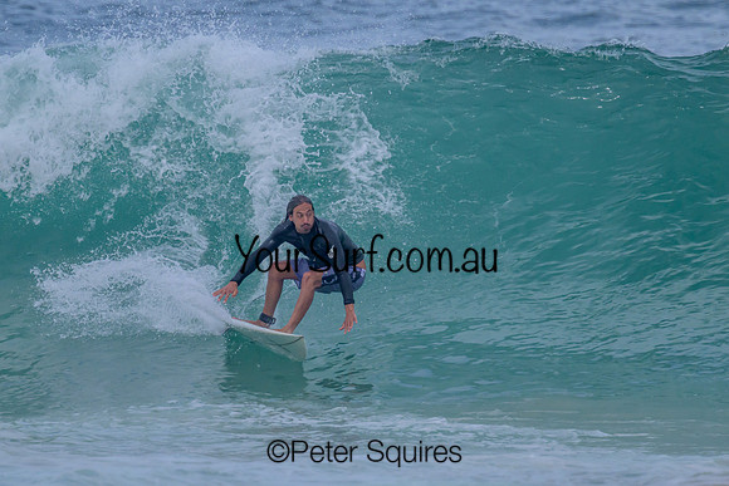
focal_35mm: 1077
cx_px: 292
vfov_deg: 1.3
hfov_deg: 1.9
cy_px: 287
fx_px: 21807
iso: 1000
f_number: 11
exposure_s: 1/2000
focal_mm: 800
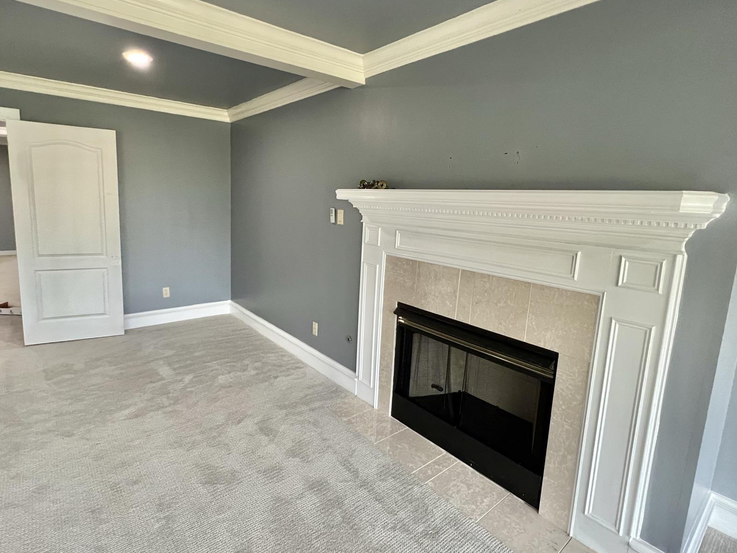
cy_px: 259
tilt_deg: -9.4
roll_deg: -1.5
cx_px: 344
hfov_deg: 90.9
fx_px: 362
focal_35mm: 17
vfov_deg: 74.7
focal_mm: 1.57
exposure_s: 1/60
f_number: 1.8
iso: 400
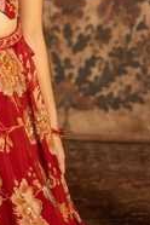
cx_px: -57
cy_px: -26
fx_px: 997
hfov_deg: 8.5
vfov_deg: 12.6
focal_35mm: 160
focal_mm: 37.7
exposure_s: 1/160
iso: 1250
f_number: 2.8
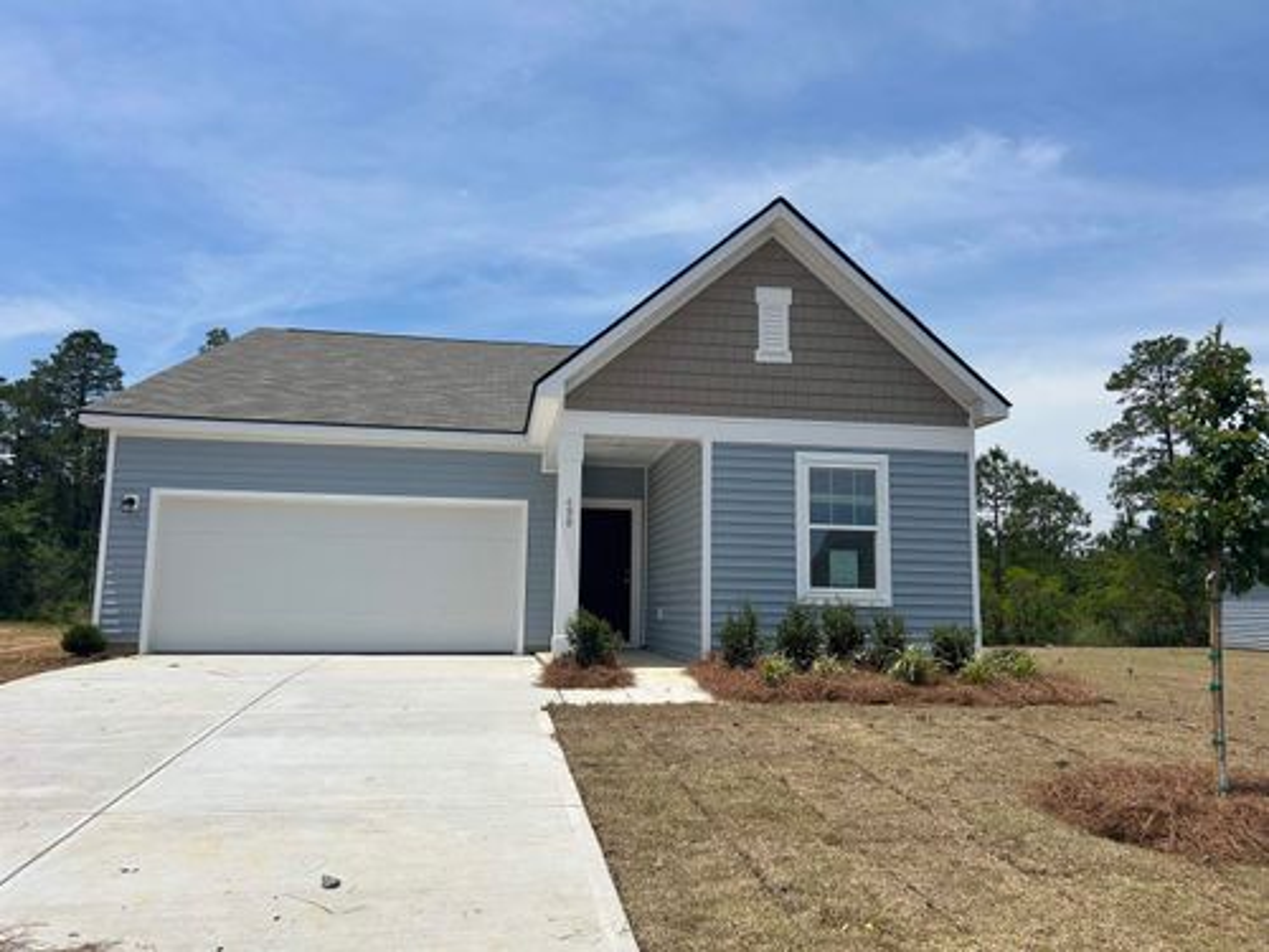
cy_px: 476
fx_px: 953
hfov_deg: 67.3
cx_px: 634
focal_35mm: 26
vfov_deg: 53.1
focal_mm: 5.7
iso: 50
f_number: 1.5
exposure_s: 1/8000
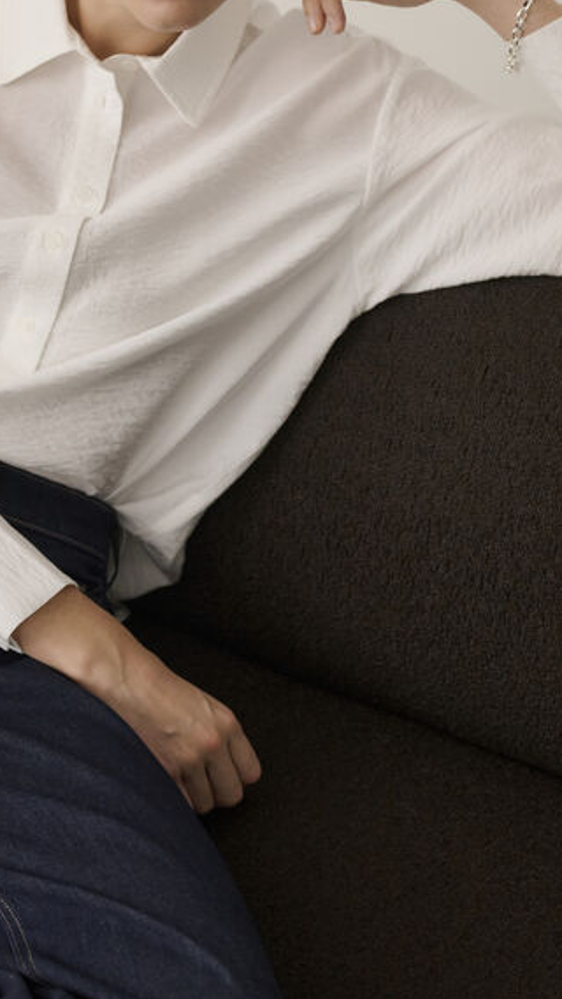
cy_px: 409
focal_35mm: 92
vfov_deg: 23.1
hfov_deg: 13.1
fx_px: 2438
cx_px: 213
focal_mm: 50
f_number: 4
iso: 400
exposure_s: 1/250
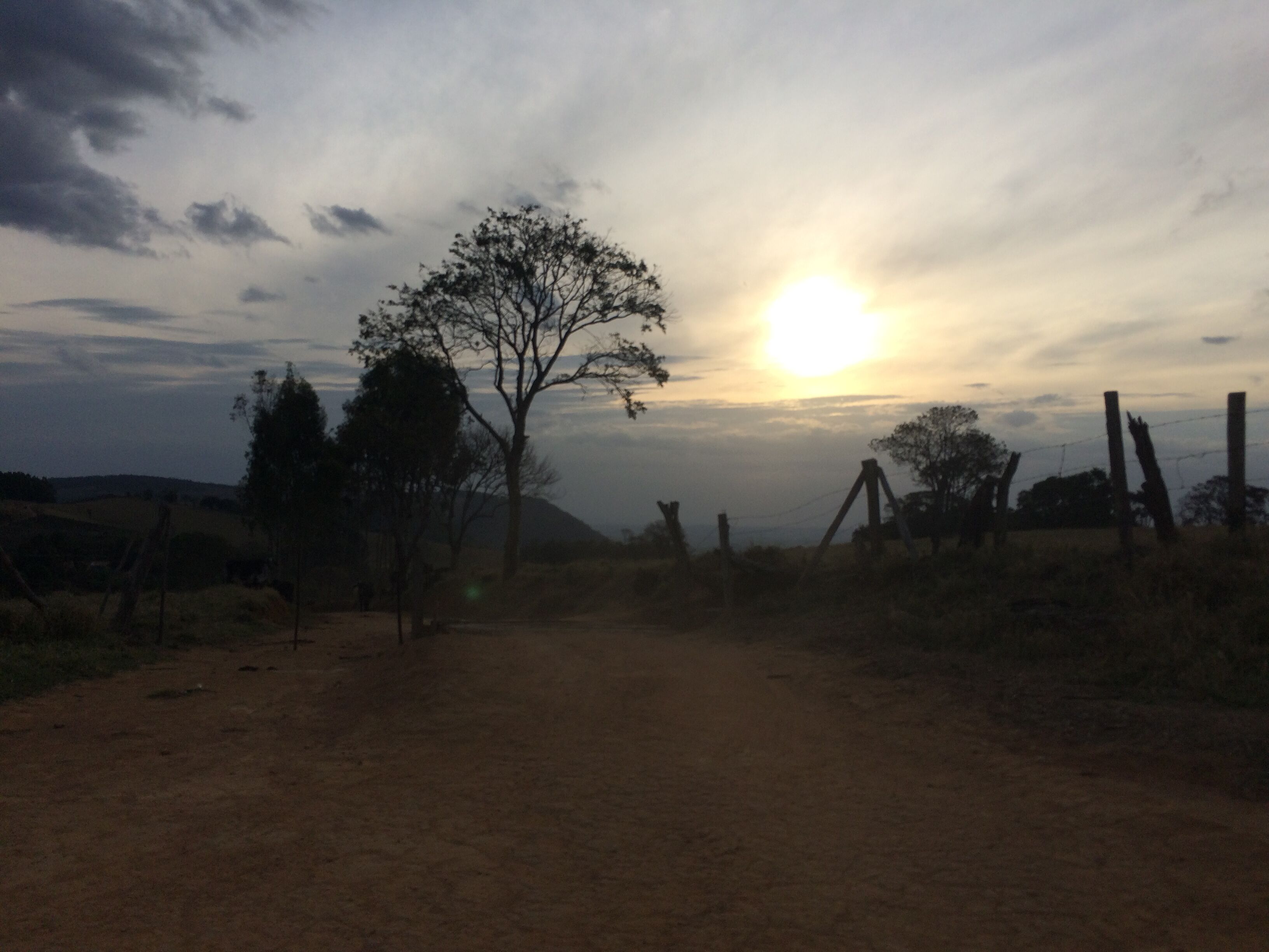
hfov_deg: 61.7
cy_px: 476
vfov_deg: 48.2
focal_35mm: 29
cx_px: 634
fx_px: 1063
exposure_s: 1/3165
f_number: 2.2
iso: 32
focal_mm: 4.15
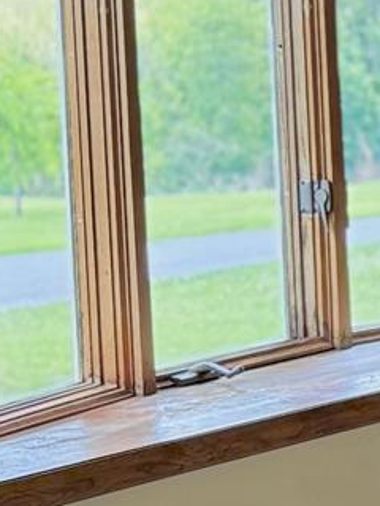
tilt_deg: -7.0
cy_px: 286
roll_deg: -1.2
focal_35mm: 173
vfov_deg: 11.4
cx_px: 1295
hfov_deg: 7.2
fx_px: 2532
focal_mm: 6.76
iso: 200
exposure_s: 1/139
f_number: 1.78
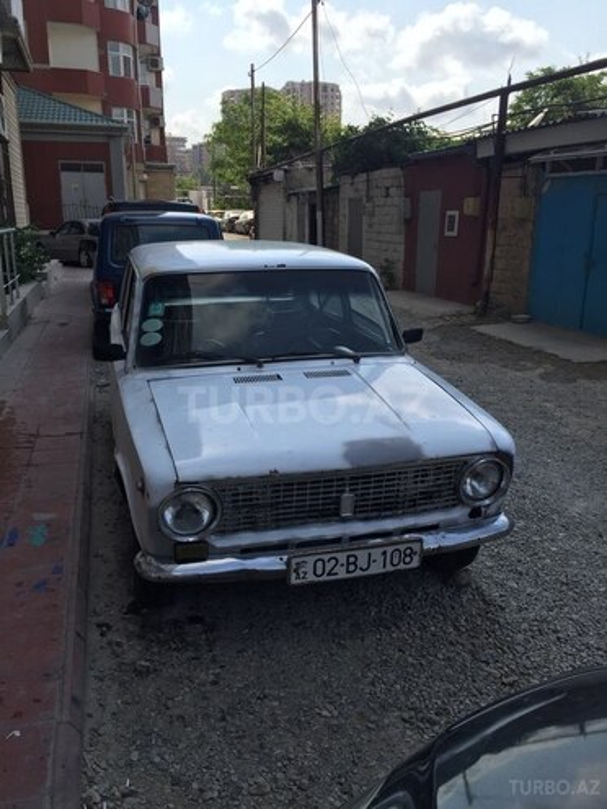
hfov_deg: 48.2
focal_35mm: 29
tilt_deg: -14.1
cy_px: 404
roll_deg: -2.0
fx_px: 678
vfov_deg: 61.7
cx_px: 304
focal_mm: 4.15
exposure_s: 1/1647
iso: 32
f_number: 2.2
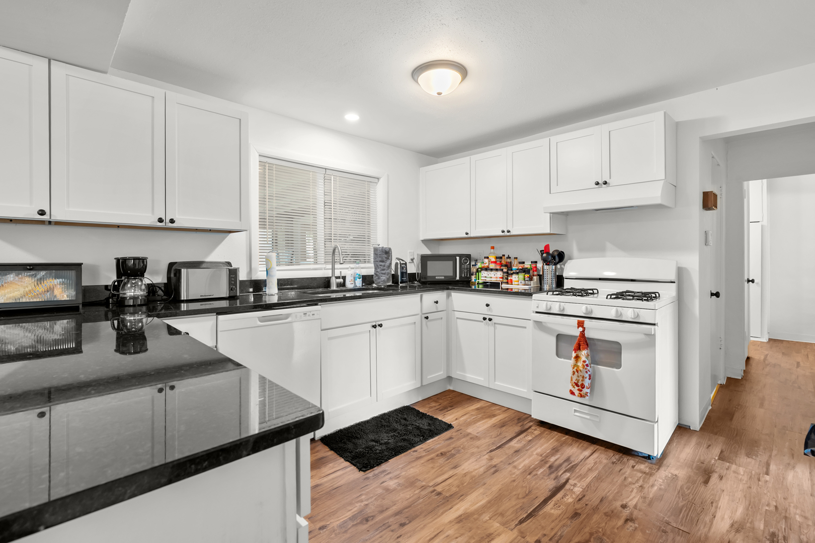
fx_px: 362
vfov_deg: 73.7
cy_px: 272
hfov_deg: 96.7
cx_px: 408
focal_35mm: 16
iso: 320
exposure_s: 1/1.25
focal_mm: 16
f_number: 8
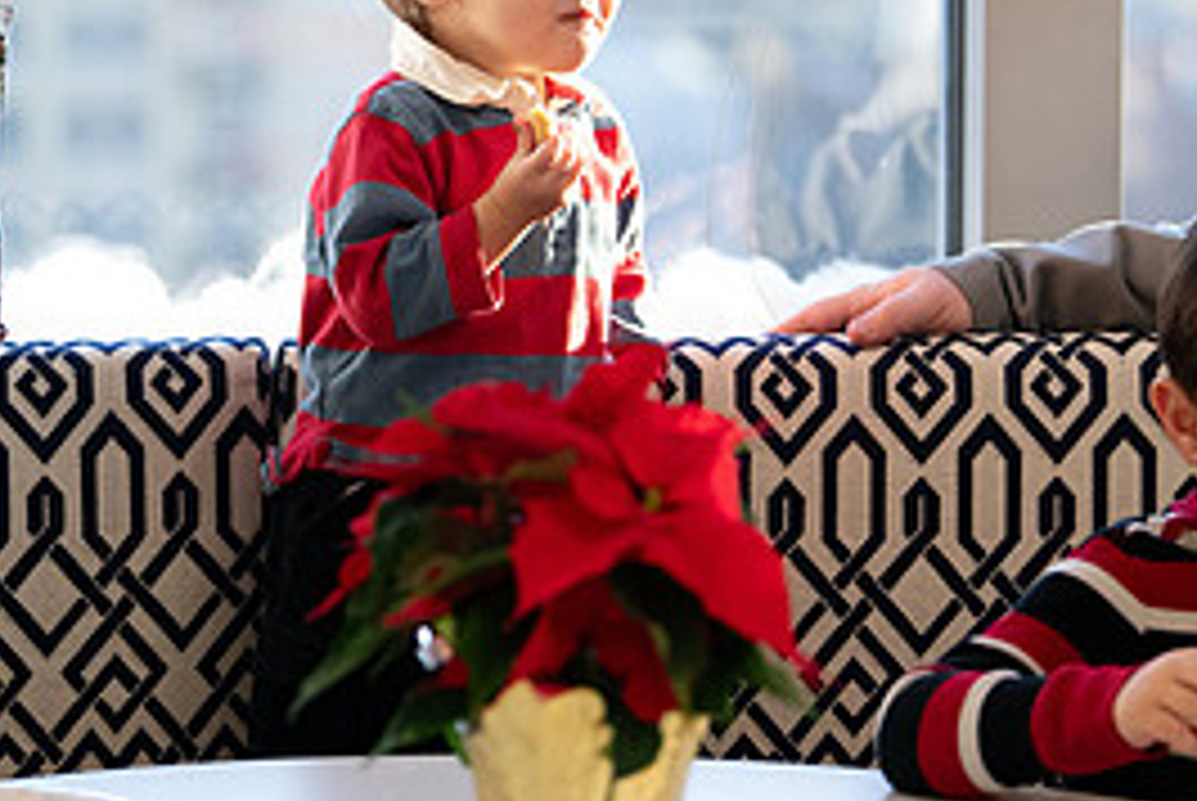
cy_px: 250
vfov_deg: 6.3
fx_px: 7256
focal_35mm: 218
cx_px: 392
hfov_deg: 9.4
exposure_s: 1/400
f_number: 2.8
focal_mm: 100
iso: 2500
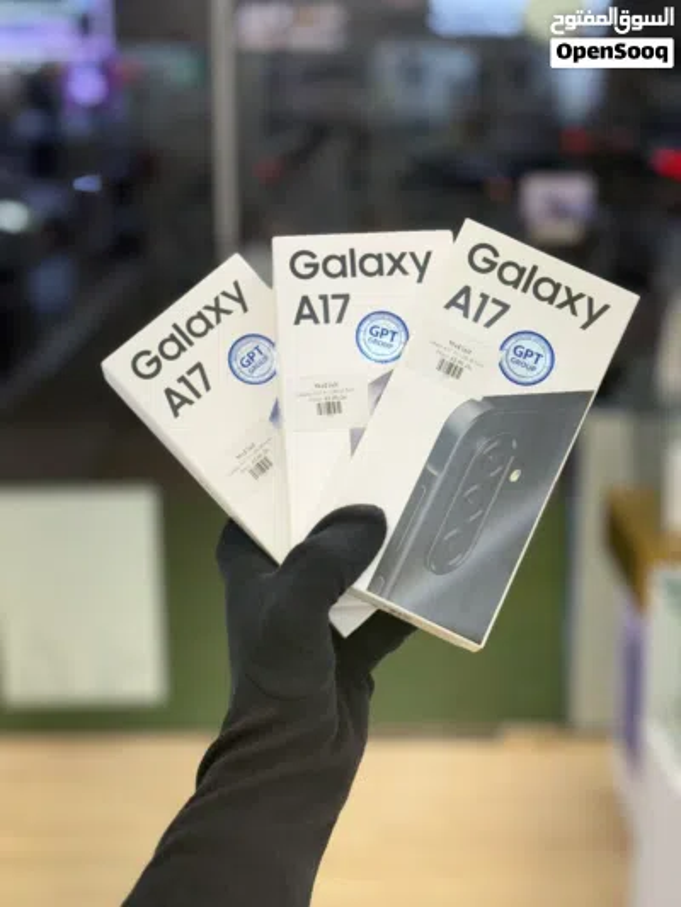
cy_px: 454
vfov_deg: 36.8
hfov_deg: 28.0
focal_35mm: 52
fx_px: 1363
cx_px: 340
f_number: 1.6
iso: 40
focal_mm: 5.96
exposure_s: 1/310
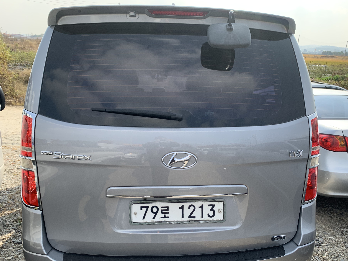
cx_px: 185
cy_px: 145
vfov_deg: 48.1
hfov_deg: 61.6
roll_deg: -1.2
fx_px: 292
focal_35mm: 29
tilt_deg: -17.7
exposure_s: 1/981
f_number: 1.8
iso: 25
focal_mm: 4.25
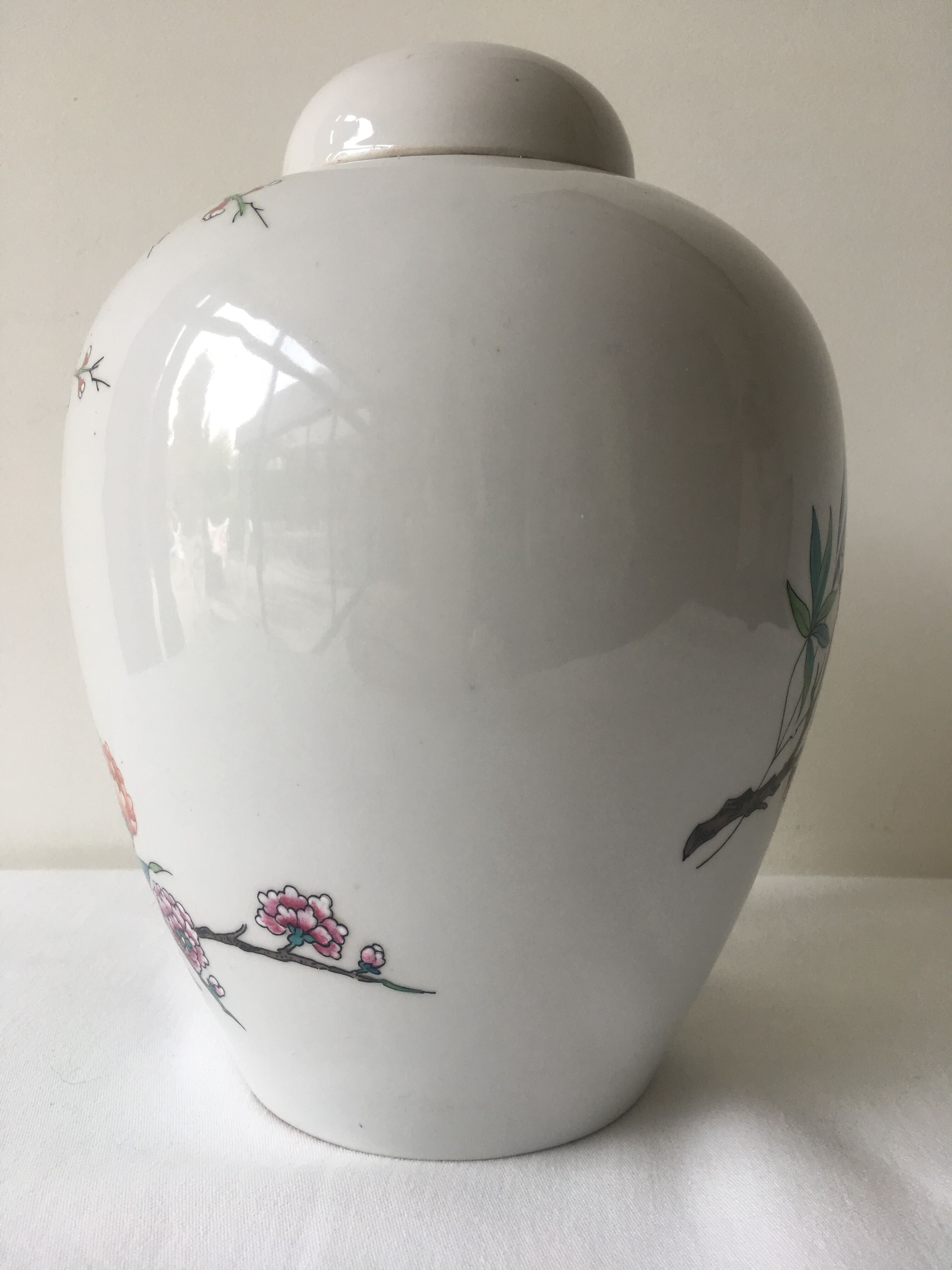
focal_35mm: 29
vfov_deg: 61.7
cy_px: 635
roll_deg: -0.4
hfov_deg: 48.2
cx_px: 476
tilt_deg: -4.8
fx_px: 1063
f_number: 2.2
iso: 40
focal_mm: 4.15
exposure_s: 1/100
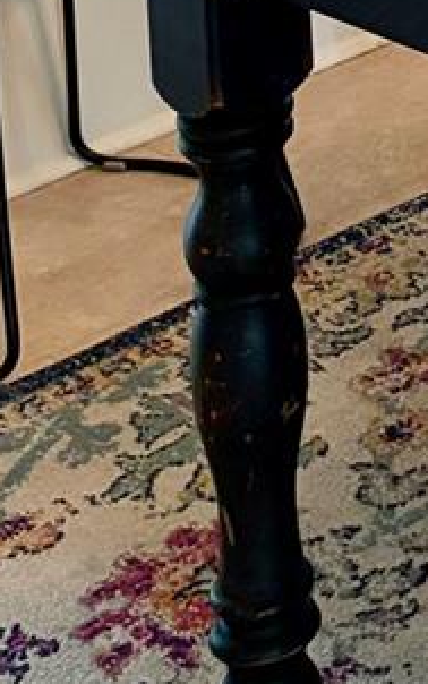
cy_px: -831
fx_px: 2610
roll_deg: +1.4
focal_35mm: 140
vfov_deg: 12.5
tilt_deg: -4.6
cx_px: 1116
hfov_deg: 8.4
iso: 320
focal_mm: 5.96
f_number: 1.6
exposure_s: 1/60
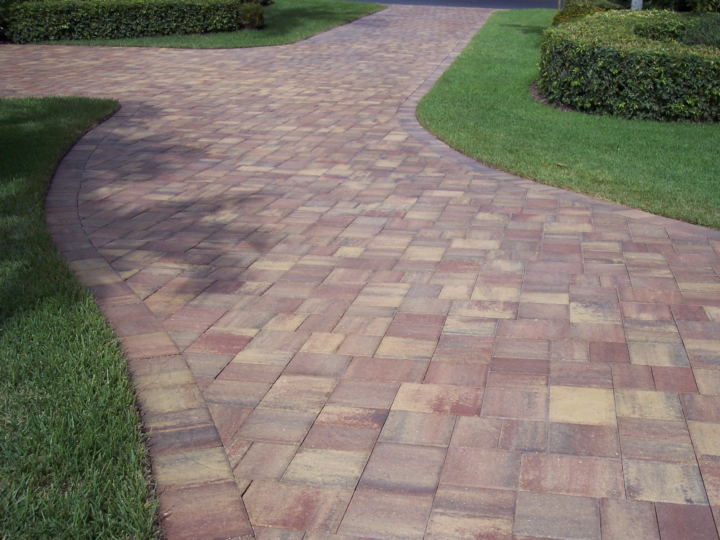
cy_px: 249
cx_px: 386
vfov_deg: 33.6
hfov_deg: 43.8
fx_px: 894
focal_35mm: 43
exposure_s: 1/750
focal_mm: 8
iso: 100
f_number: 4
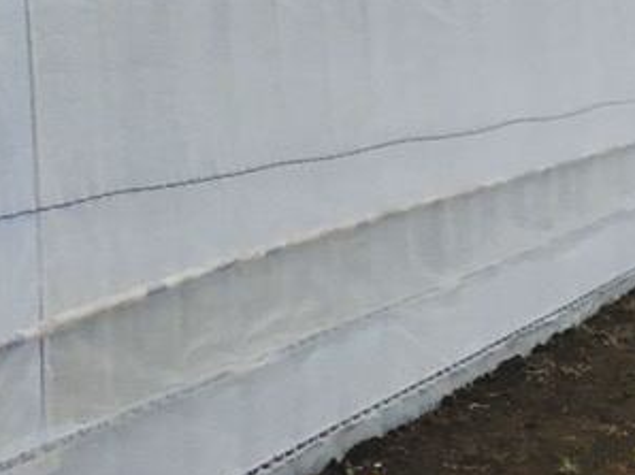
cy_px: -279
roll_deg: -0.5
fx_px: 2291
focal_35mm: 125
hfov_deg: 14.7
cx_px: -311
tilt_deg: +6.9
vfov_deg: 11.3
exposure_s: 1/1988
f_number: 2.4
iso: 25
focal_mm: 3.3
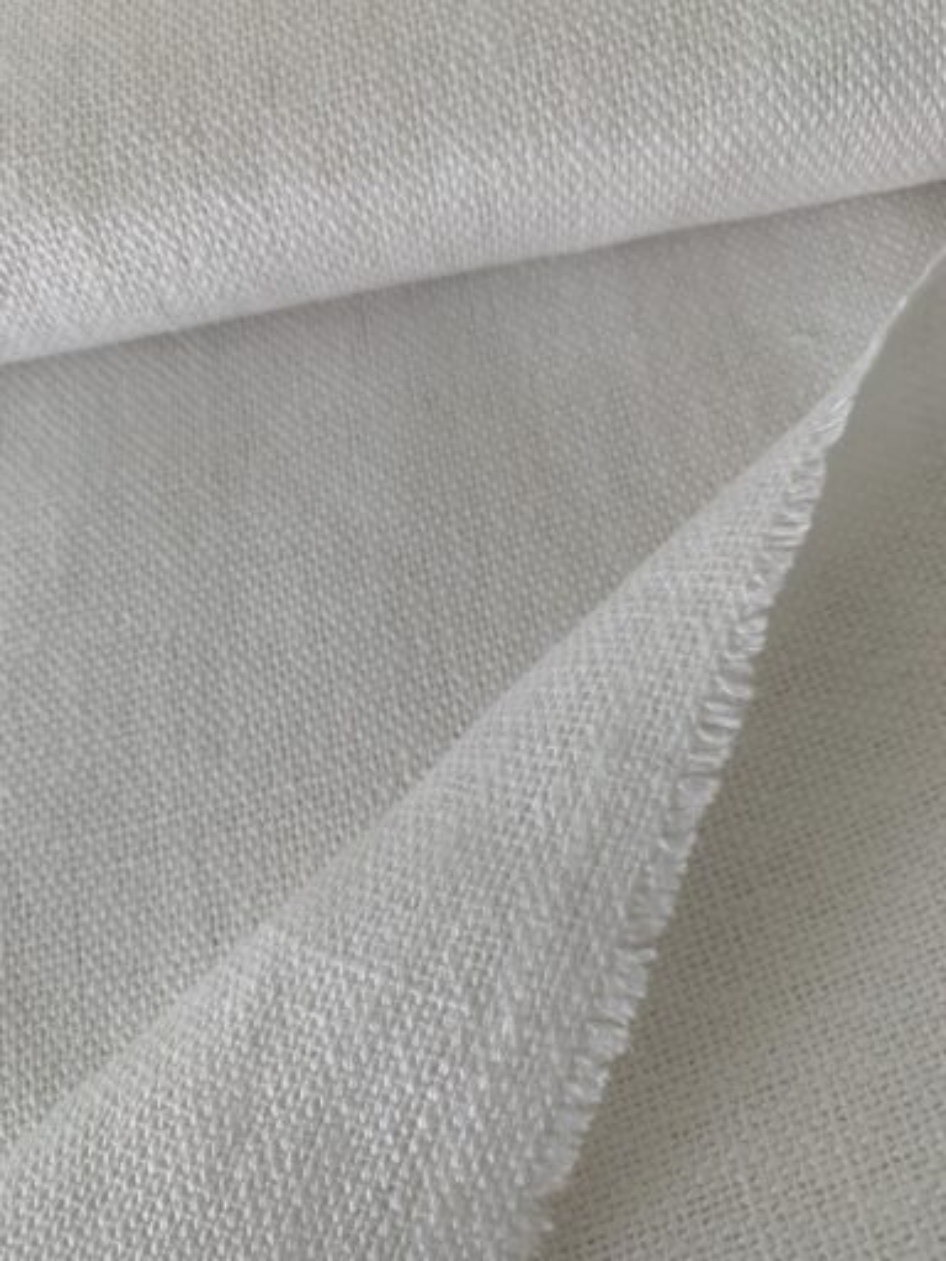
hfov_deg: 53.1
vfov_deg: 67.3
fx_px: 947
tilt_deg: -70.9
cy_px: 630
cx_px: 473
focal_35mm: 26
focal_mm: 4.25
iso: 32
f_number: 1.8
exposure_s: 1/122
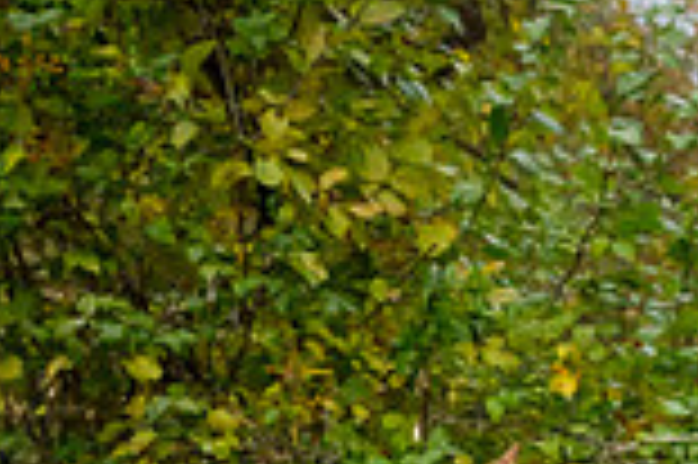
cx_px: 1191
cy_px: 643
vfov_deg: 12.2
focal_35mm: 108
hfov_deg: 16.4
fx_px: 2092
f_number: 5.6
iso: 400
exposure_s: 1/640
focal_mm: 24
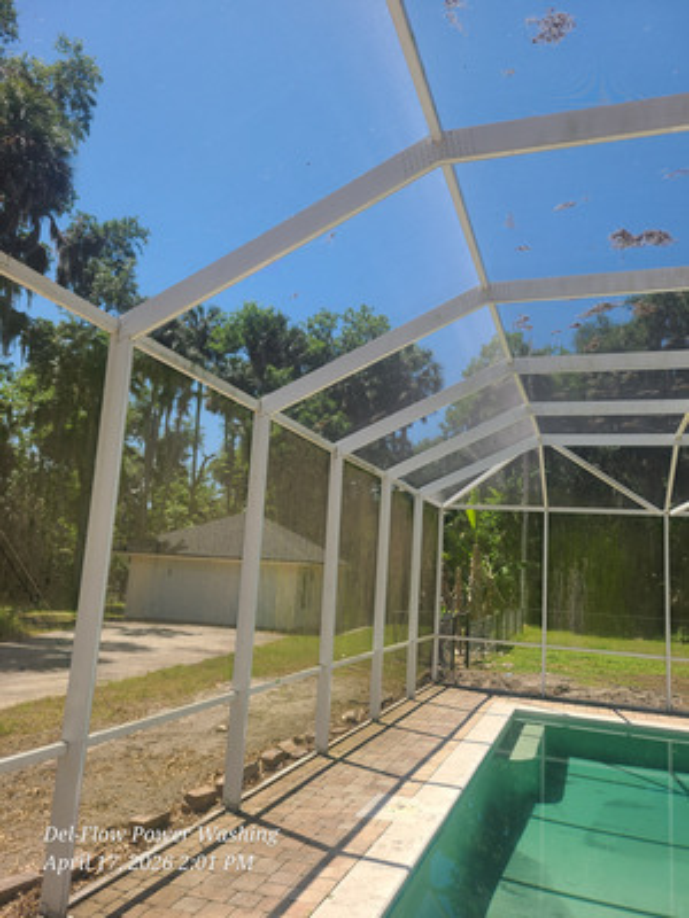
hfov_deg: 53.1
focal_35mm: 26
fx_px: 690
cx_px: 344
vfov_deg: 67.3
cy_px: 459
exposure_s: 1/1318
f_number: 1.8
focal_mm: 5.4
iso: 40
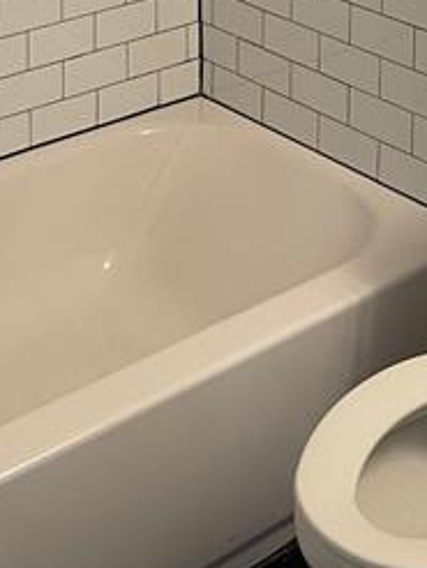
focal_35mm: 78
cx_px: 175
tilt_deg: -8.2
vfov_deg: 21.4
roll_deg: -0.1
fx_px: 1281
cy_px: -256
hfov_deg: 18.9
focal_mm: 5.1
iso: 125
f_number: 1.6
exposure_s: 1/60
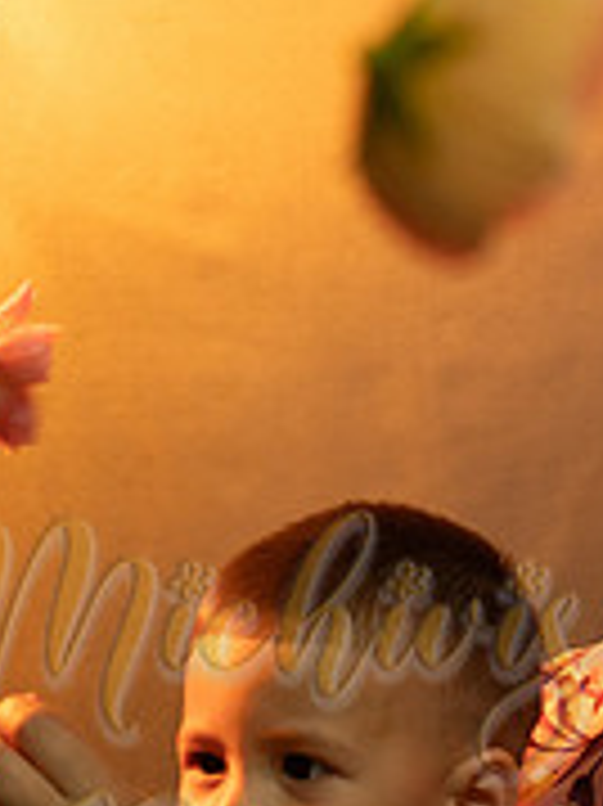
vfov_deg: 11.3
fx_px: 4046
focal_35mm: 174
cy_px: 747
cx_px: 360
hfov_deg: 8.5
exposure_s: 1/80
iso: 2000
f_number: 6.3
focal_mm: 72
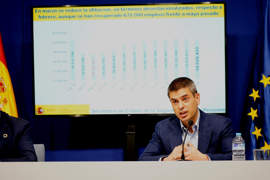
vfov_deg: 13.0
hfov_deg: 19.5
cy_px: 90
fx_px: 787
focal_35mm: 105
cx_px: 135
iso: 2000
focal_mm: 105
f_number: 4
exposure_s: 1/125
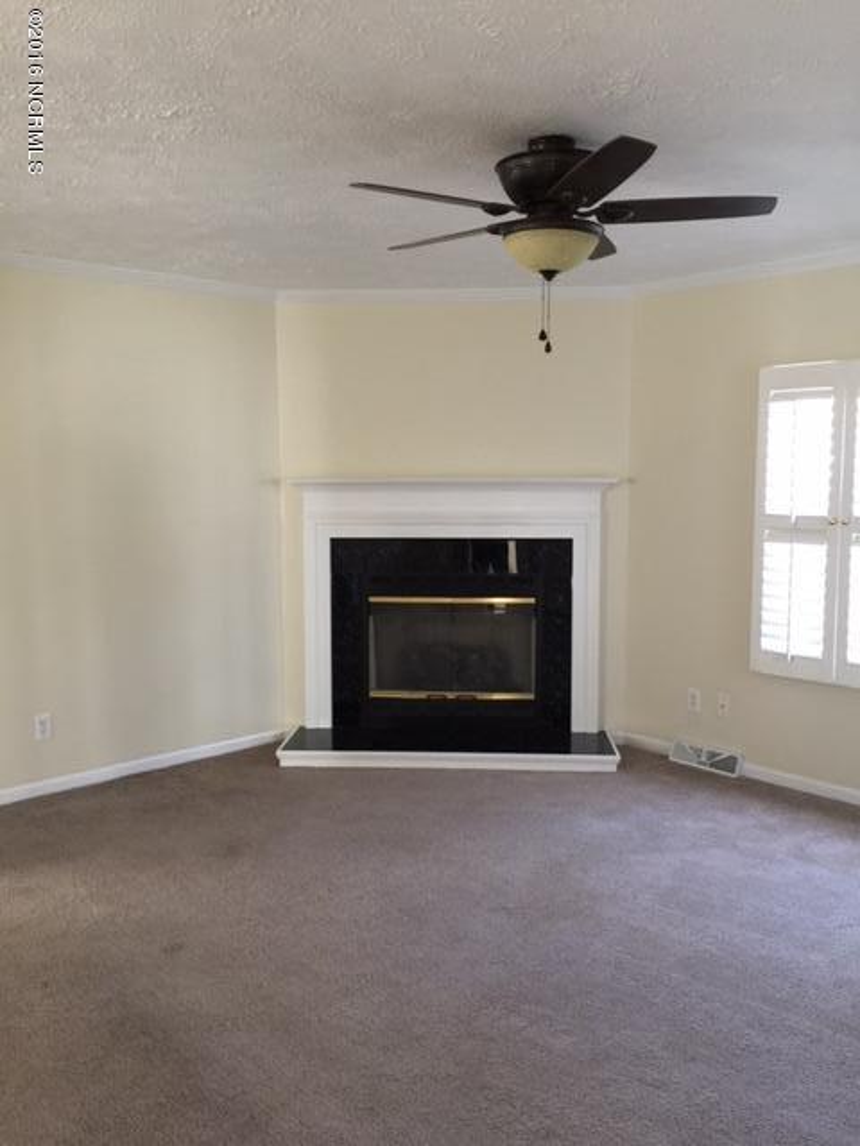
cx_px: 430
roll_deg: +0.6
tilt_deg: -4.8
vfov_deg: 61.7
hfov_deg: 48.2
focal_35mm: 29
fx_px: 961
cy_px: 573
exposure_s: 1/10
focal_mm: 4.15
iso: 100
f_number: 2.2
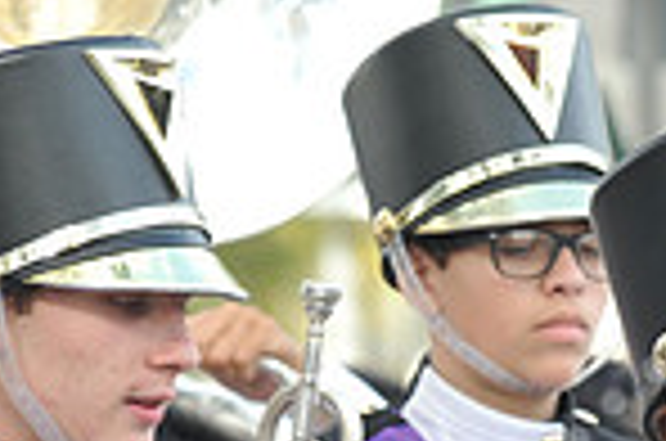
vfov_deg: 1.7
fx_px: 14473
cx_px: 896
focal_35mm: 784
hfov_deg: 2.6
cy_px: 706
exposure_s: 1/80
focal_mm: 200
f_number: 9
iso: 250
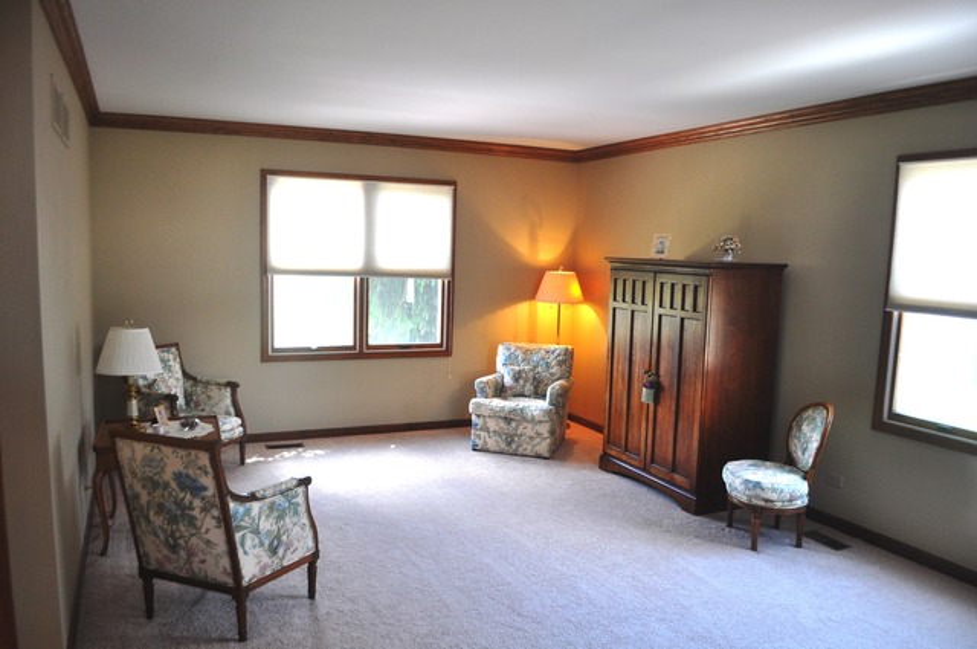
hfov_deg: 67.4
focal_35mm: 27
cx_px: 488
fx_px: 732
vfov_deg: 47.8
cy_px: 324
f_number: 4
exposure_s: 1/60
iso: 640
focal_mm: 18
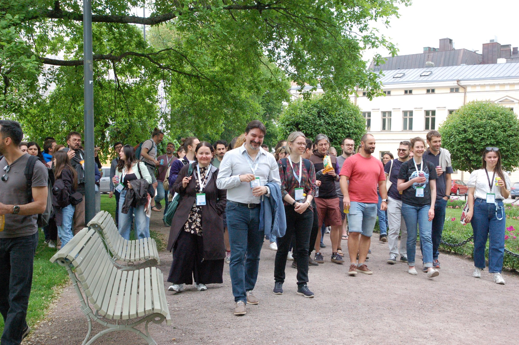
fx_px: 670
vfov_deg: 28.9
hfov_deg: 42.4
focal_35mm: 46
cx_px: 260
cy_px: 172
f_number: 10
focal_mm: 31
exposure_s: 1/125
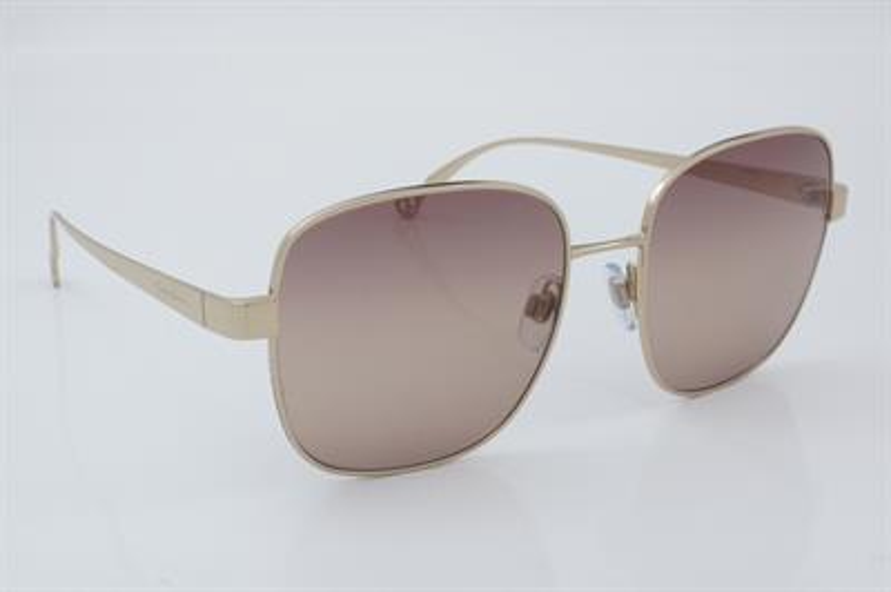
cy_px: 296
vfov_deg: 18.2
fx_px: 1855
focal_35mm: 75
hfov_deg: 27.0
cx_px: 446
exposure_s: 1/4
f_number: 32
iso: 100
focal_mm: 50
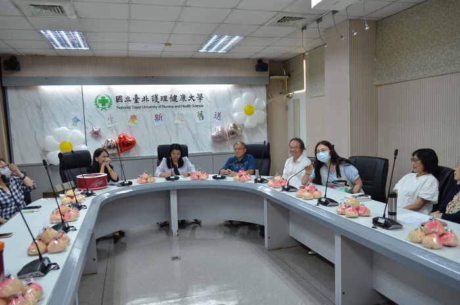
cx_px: 230
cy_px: 152
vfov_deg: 47.8
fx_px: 344
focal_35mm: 27
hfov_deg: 67.5
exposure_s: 1/125
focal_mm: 18
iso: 800
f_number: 5
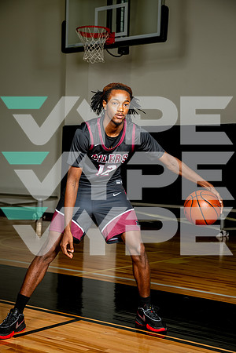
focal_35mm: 68
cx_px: 118
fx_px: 669
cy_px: 176
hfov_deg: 20.0
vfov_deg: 29.7
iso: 100
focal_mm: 68
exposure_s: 1/200
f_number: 6.3
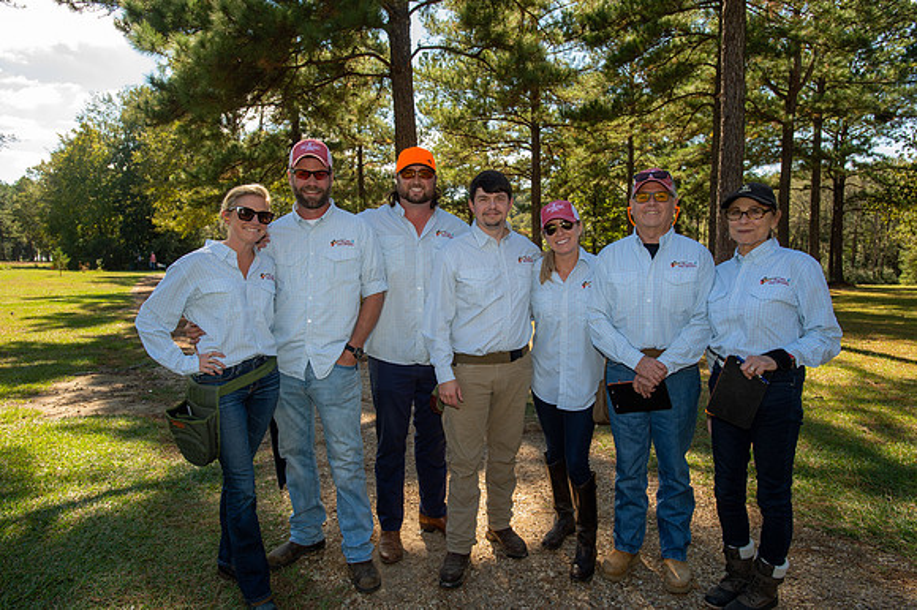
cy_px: 305
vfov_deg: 53.1
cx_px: 458
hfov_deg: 73.8
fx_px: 611
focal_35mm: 24
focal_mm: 24
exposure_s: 1/100
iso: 125
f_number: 6.3
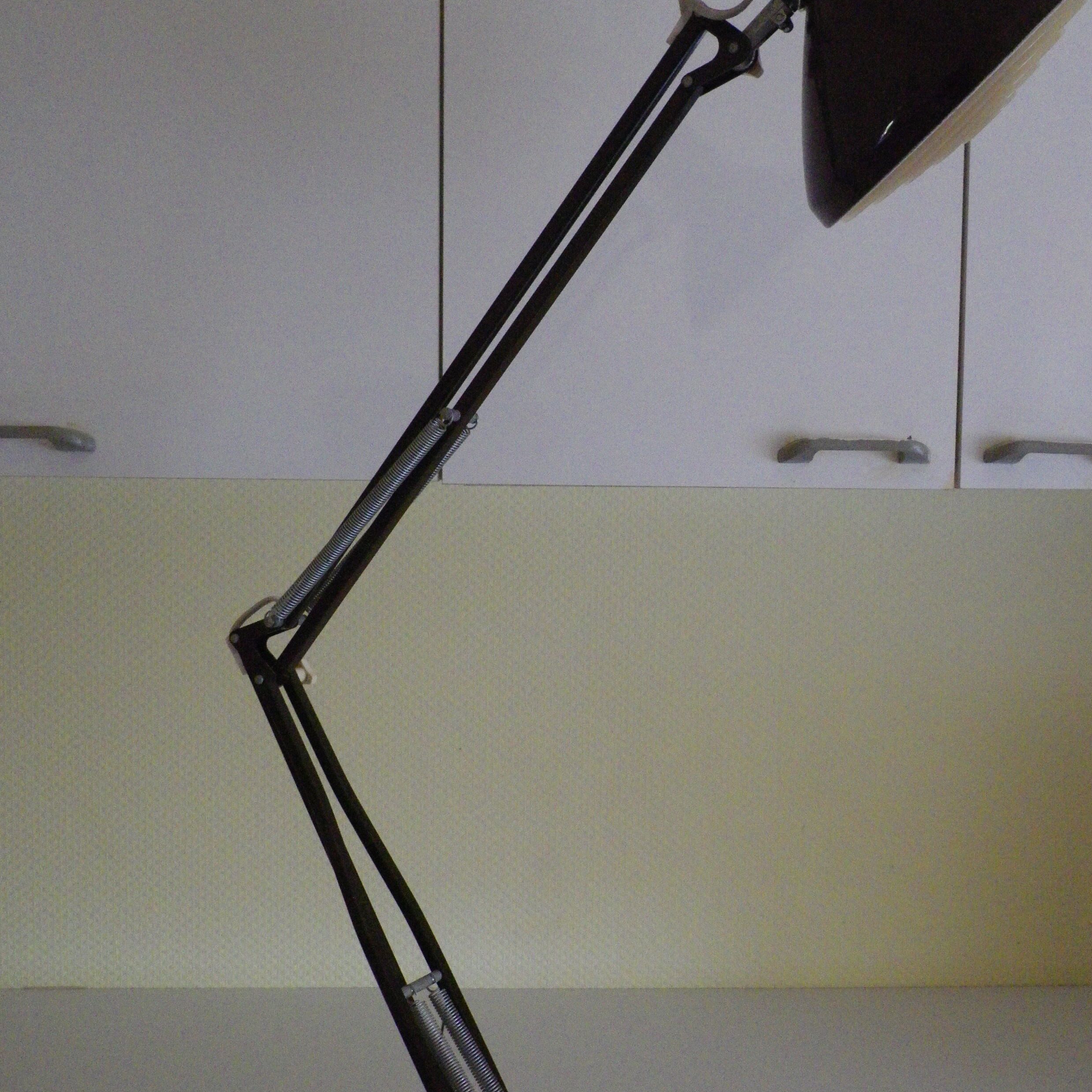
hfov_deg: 41.8
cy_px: 557
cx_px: 612
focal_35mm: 40
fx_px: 1428
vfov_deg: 41.9
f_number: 2.6
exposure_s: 1/60
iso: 500
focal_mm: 4.9
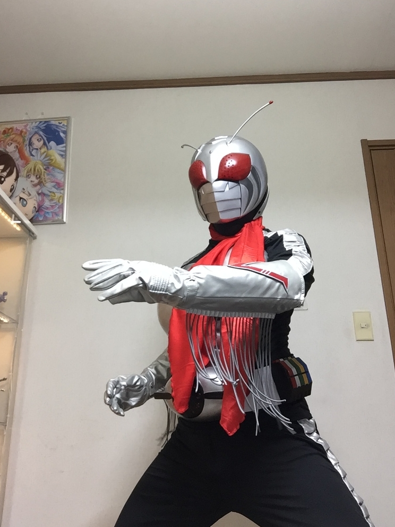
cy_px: 261
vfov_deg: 56.8
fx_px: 487
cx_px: 196
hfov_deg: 44.2
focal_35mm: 32
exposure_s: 1/30
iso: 100
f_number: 2.2
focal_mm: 2.65
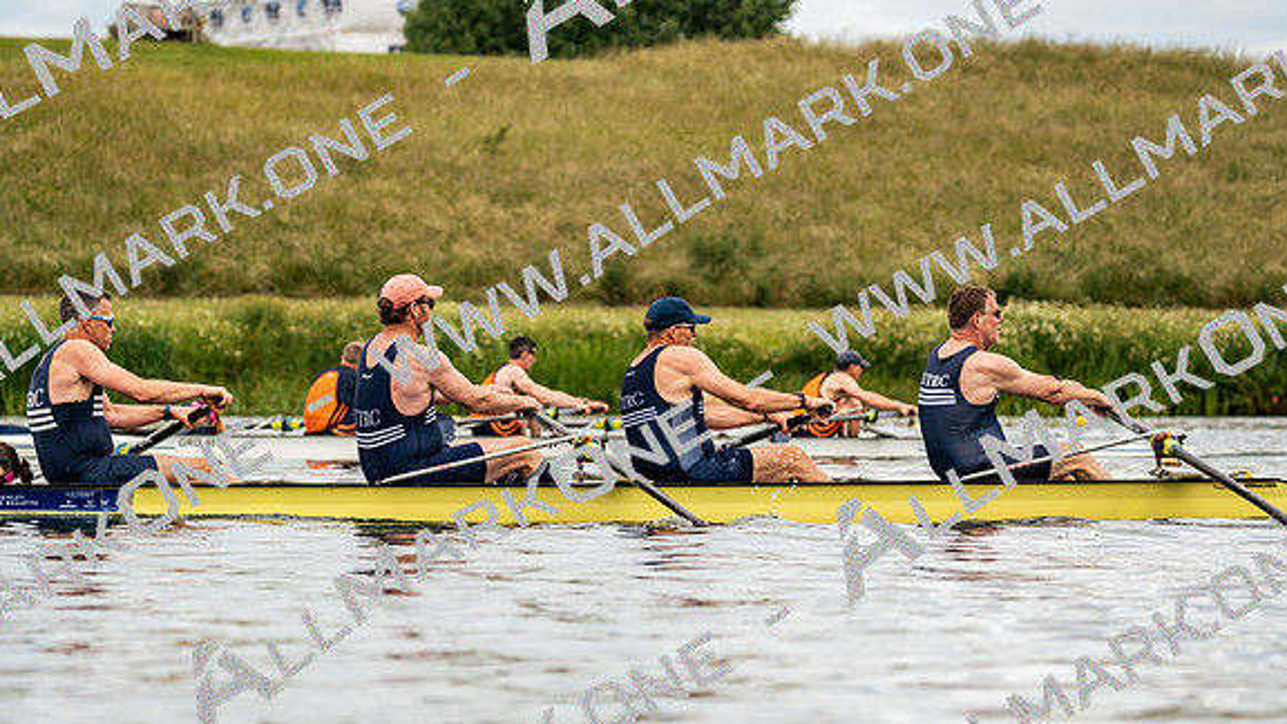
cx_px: 646
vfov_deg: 4.9
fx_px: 8497
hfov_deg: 8.7
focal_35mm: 249
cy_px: 392
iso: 250
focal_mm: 236
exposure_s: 1/2000
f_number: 6.3
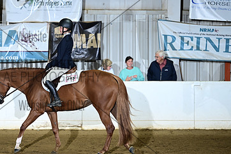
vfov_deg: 4.3
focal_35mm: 320
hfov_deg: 6.4
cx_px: 52
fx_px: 2055
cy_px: 70
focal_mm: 200
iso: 500
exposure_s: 1/205
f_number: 3.5
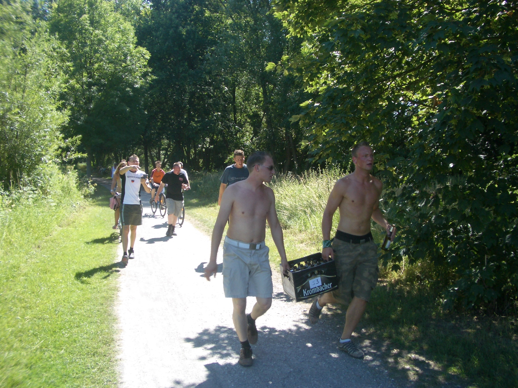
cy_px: 194
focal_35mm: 35
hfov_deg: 52.6
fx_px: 524
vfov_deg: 40.7
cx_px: 259
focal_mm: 5.8
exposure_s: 1/160
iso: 50
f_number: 4.3
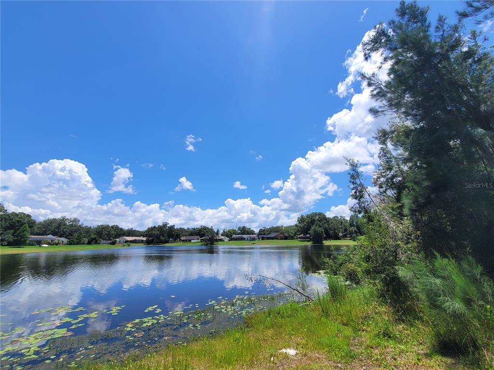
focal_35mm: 13
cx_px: 247
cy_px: 185
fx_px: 186
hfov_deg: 106.2
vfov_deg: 89.9
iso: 50
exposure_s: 1/2228
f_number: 2.2
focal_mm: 2.2
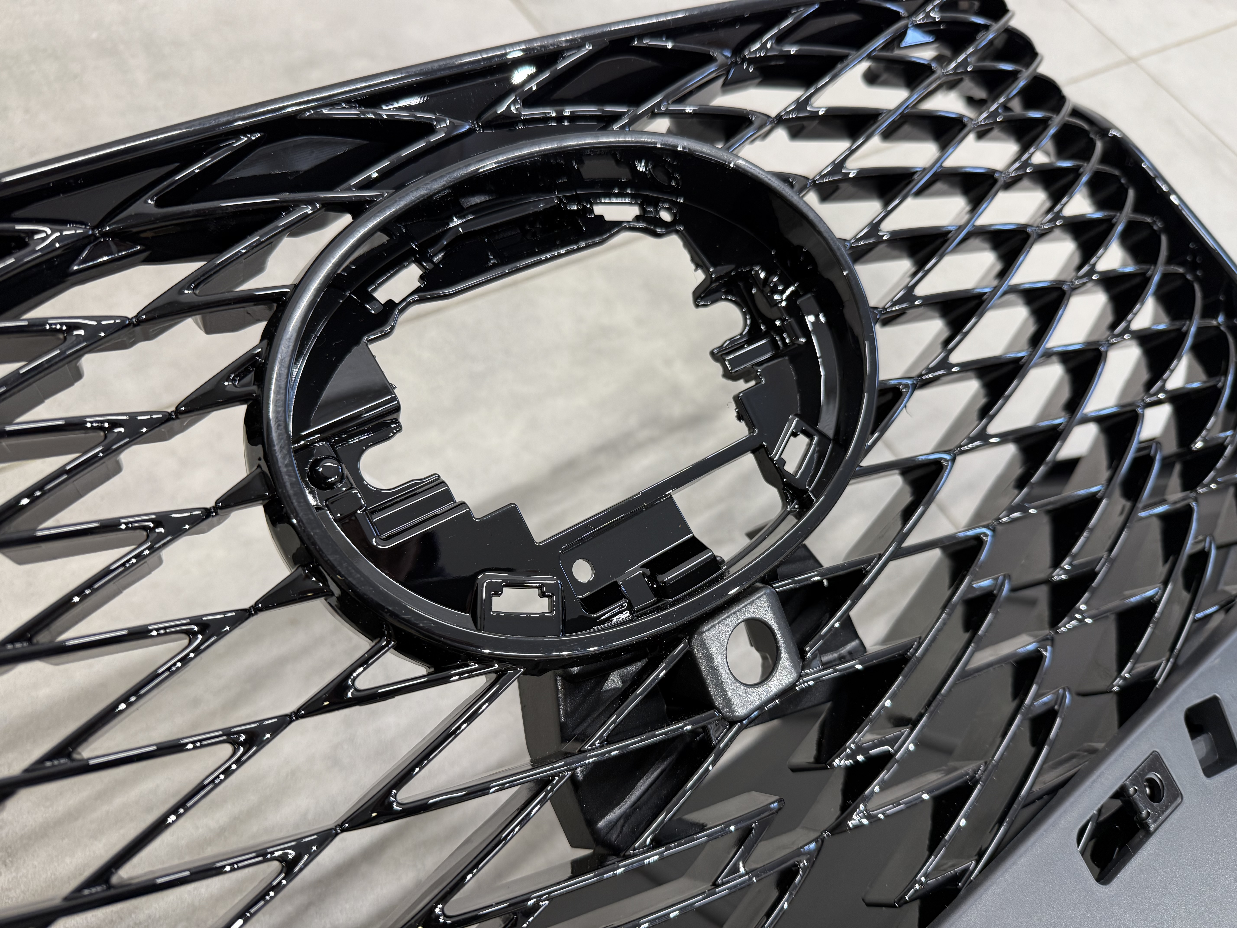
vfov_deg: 56.8
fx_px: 858
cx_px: 618
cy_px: 464
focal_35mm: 24
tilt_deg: -56.6
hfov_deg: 71.6
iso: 160
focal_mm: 6.76
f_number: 1.78
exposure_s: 1/100
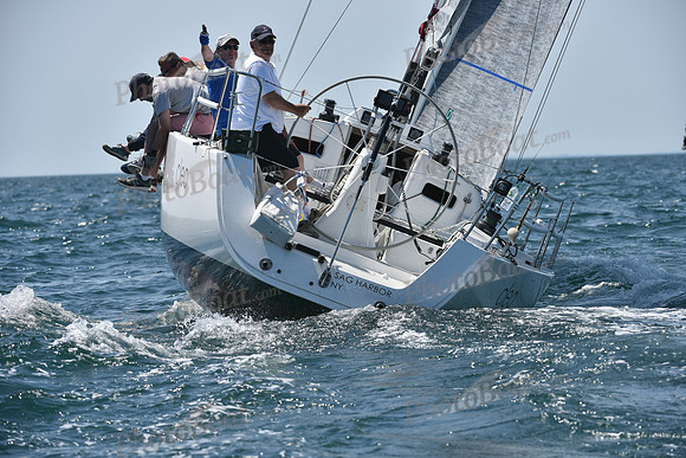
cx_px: 343
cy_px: 229
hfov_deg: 10.3
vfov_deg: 6.9
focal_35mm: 200
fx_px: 3812
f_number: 8
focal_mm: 200
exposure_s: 1/1600
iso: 320
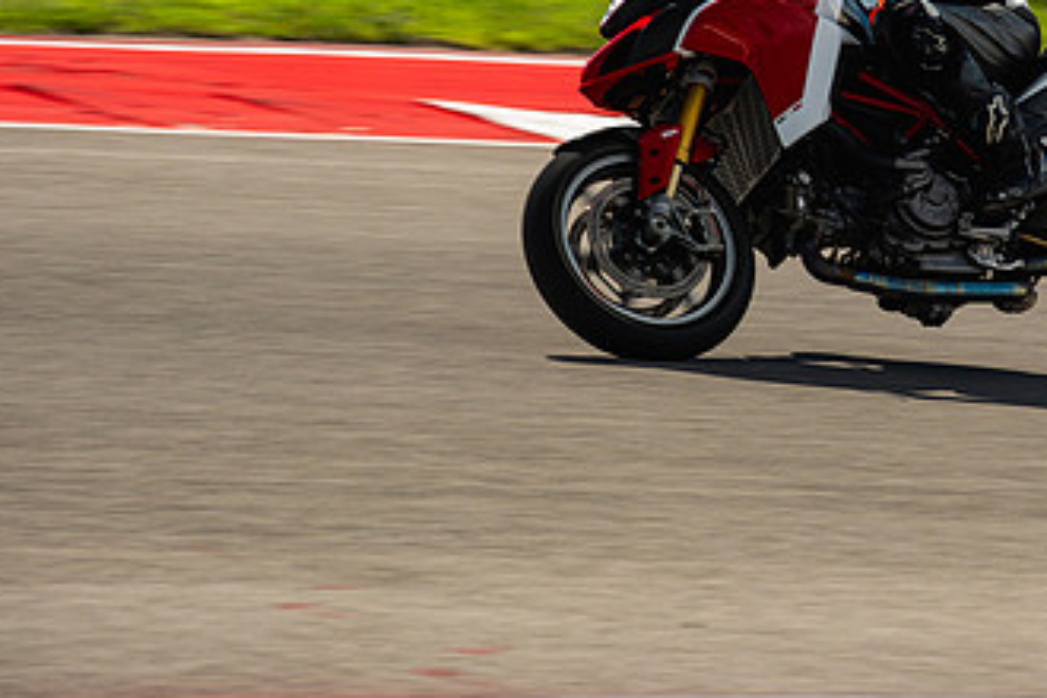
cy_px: 125
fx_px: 10178
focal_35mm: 350
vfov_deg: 3.9
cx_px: 847
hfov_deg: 5.9
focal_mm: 132.9
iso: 160
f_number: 5.6
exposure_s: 1/320
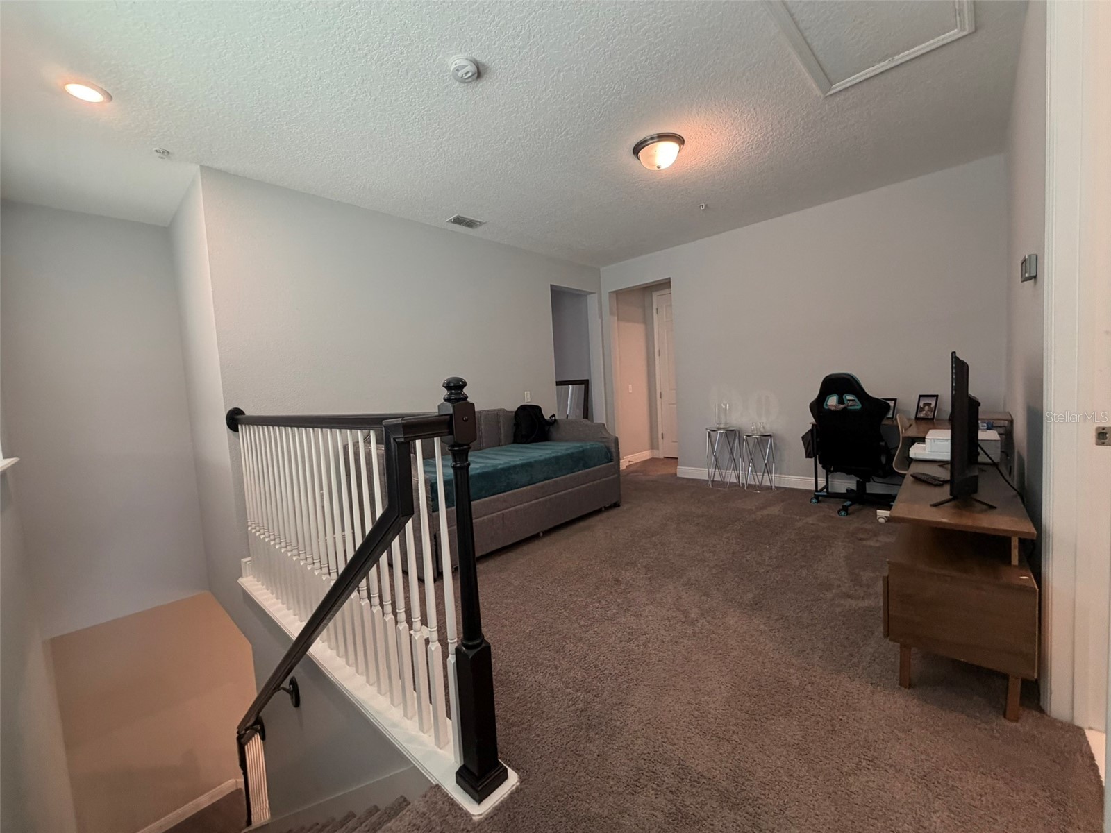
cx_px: 556
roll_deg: +3.3
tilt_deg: -4.0
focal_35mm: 14
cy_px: 416
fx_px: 449
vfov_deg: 85.7
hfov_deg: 102.1
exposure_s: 1/60
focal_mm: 2.22
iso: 320
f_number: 2.2
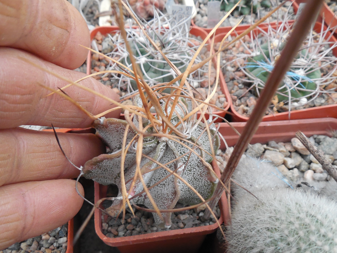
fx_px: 302
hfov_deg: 58.4
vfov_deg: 45.4
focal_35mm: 31
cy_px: 126
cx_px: 168
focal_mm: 5.6
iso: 400
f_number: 3.6
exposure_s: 1/10
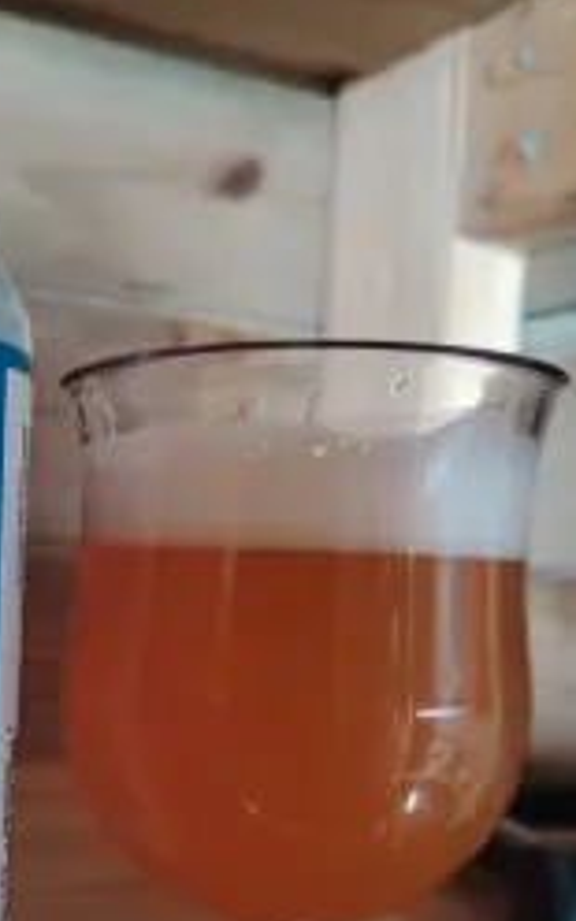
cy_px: 694
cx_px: 22
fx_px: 1030
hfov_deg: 29.5
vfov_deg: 46.4
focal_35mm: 41
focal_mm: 5.25
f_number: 1.75
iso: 5059
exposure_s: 1/20
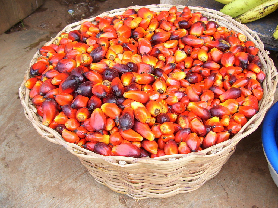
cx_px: 139
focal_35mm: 37
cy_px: 104
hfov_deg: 50.1
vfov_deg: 38.7
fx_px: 297
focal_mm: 6
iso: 80
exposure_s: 1/250
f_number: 2.7
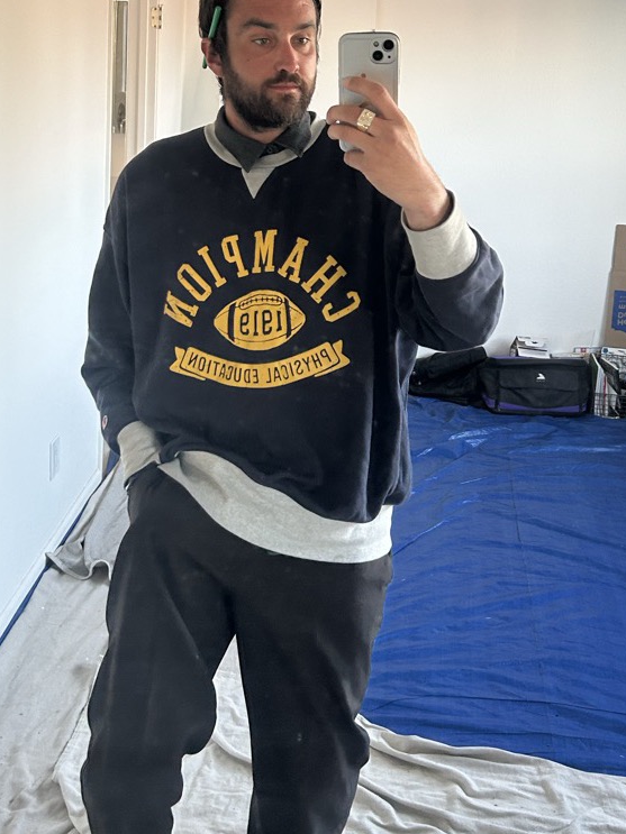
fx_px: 1013
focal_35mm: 42
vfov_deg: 43.7
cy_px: 233
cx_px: 356
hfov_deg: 34.3
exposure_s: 1/60
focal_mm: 5.7
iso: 160
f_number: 1.5
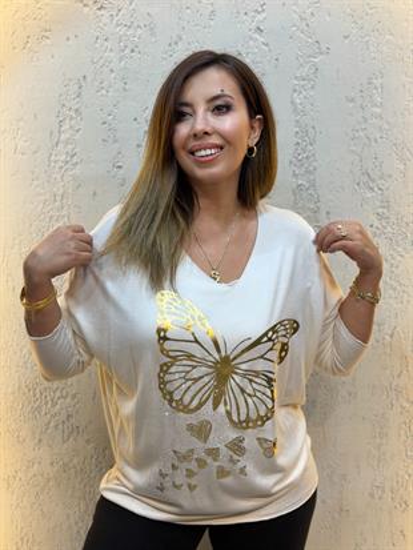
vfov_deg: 39.6
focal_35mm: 48
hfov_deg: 30.3
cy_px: 275
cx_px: 206
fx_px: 763
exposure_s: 1/100
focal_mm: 6.76
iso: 64
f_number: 1.78
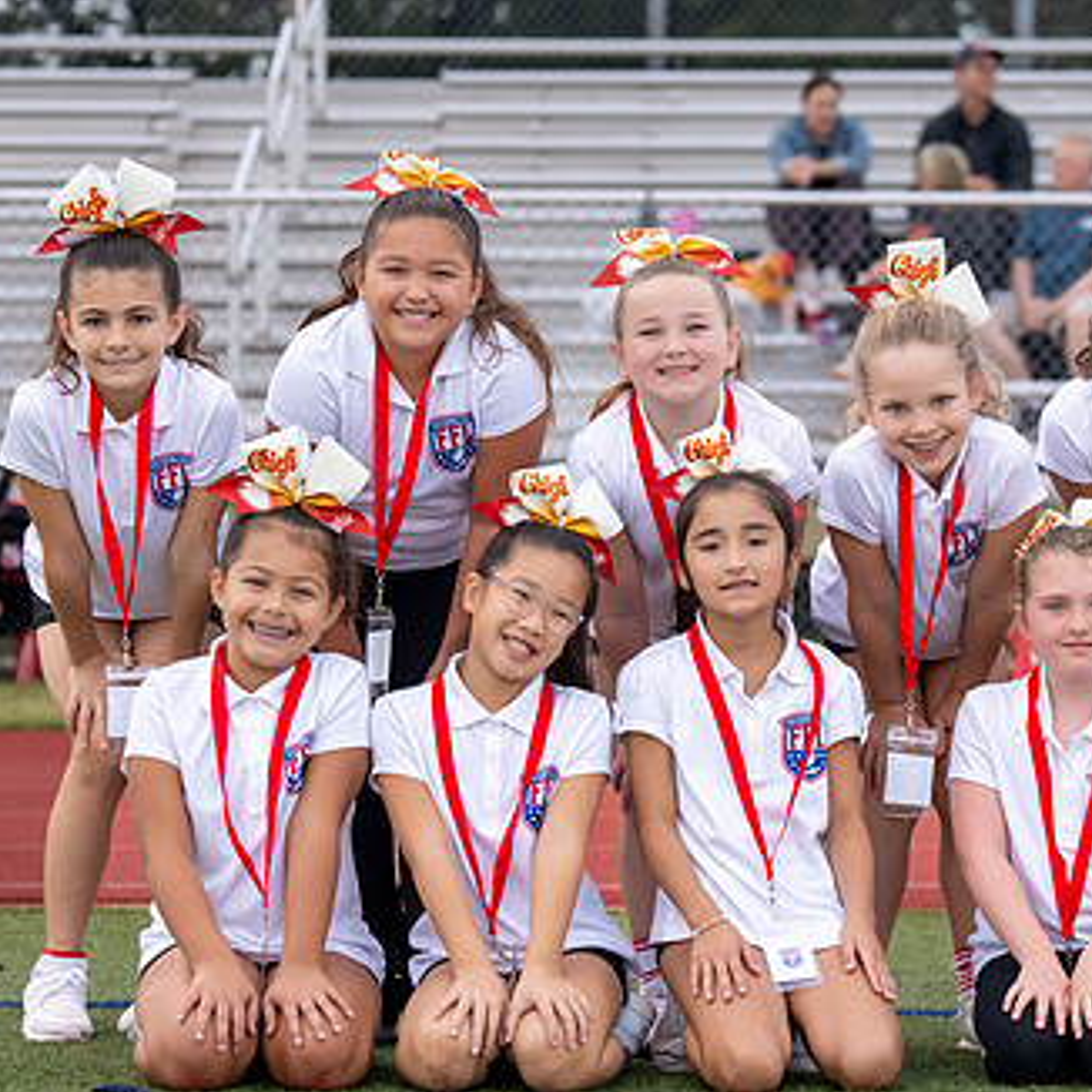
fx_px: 5211
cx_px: 798
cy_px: 550
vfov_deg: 12.0
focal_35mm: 146
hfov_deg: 11.9
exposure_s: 1/1250
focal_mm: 70
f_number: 2.8
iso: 640
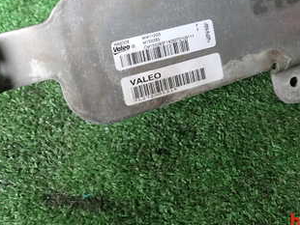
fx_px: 503
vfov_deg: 24.5
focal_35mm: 58
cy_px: 17
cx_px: 219
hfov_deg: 32.7
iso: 125
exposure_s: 1/125
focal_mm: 5.4
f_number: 2.3
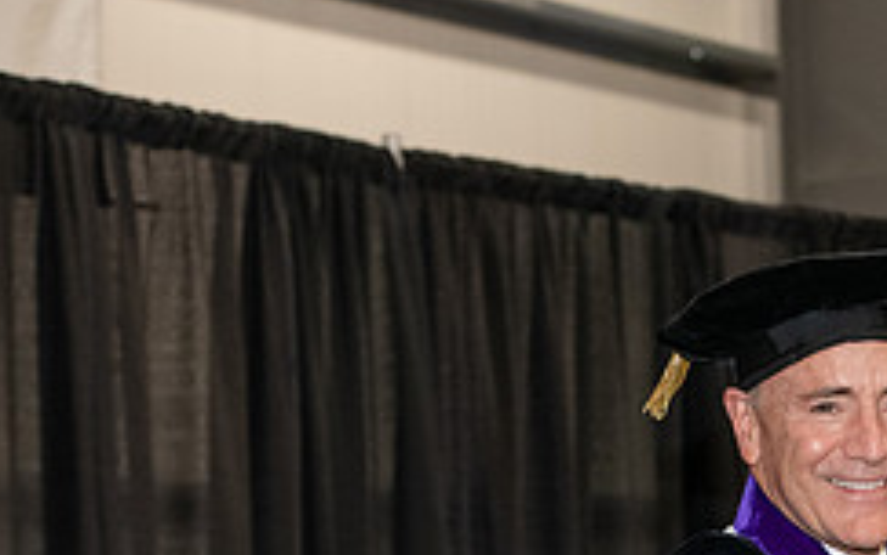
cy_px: 681
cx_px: 854
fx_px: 4110
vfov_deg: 7.6
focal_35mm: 170
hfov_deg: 12.2
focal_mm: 70
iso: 2500
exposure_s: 1/200
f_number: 5
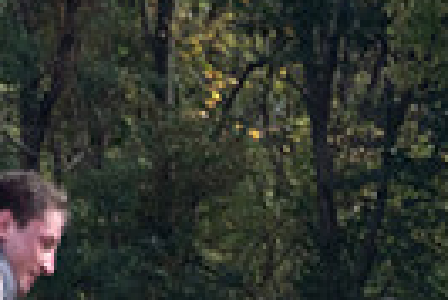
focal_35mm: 1347
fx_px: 16781
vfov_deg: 1.0
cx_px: 507
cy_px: 762
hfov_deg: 1.5
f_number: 5.6
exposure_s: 1/2000
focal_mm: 200
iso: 400
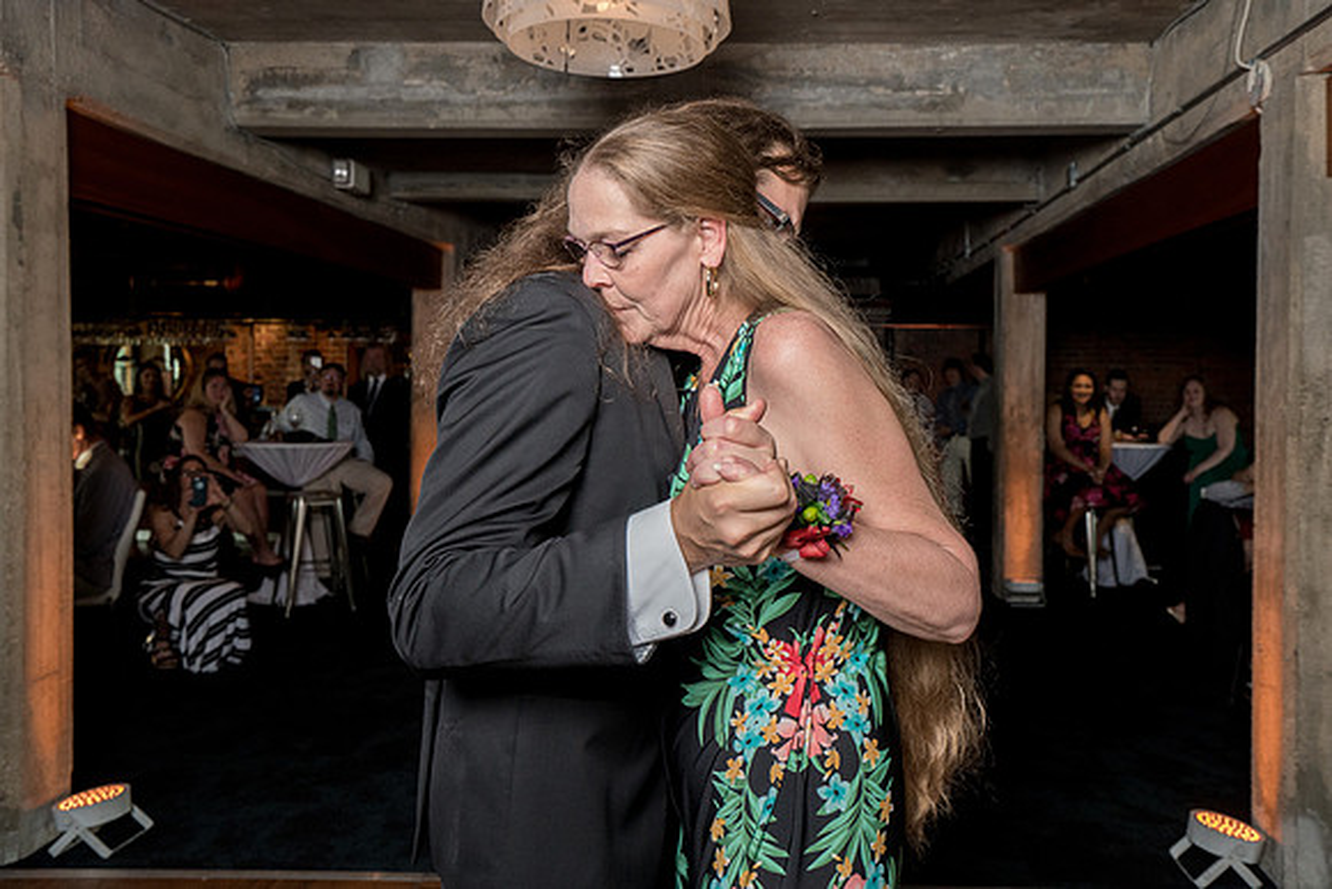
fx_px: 1186
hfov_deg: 58.5
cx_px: 736
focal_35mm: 32
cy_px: 398
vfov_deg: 41.0
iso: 2000
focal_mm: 29
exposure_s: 1/200
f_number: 5.6
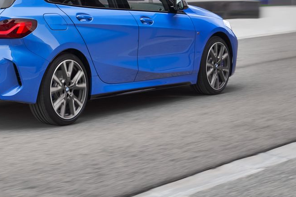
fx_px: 929
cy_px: 20
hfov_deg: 17.9
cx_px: 37
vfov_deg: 12.0
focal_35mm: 113
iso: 100
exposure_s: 1/80
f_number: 4.5
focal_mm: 58
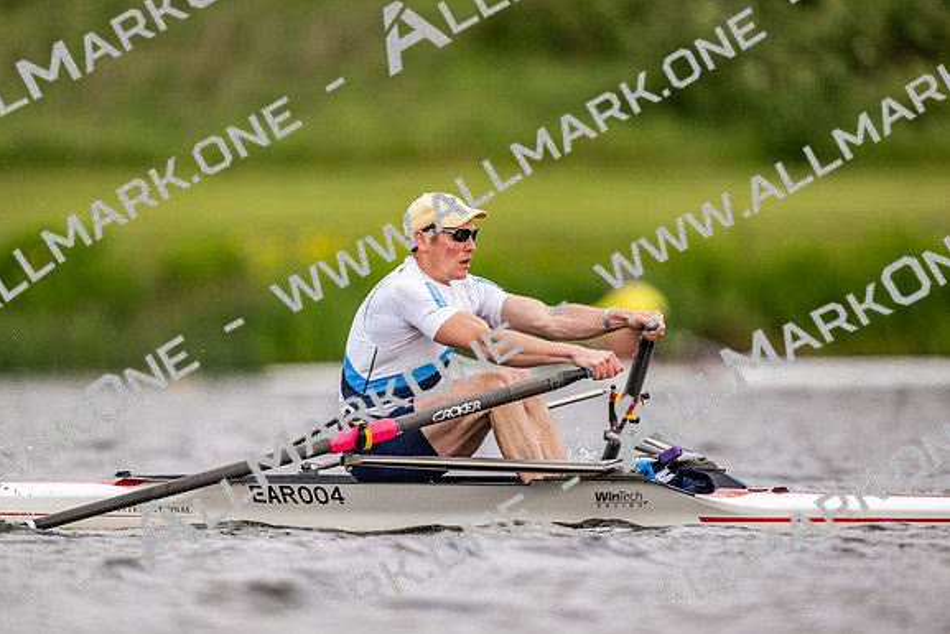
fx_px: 15915
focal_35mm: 603
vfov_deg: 2.3
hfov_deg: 3.4
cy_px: 317
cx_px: 474
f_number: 4
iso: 720
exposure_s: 1/2500
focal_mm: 600
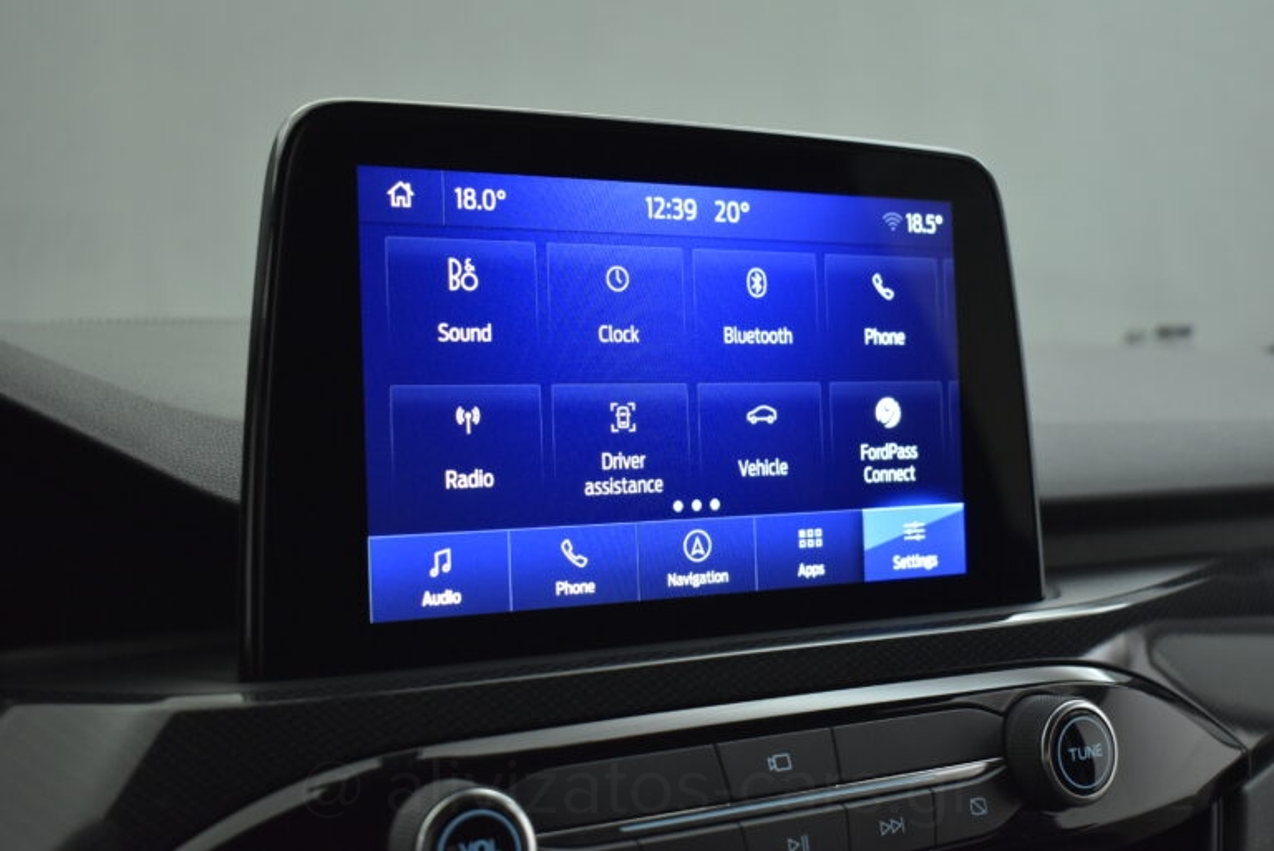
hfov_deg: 43.6
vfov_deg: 29.9
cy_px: 426
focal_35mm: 45
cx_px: 637
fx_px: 1593
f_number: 4.2
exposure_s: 1/100
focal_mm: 30
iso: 1600
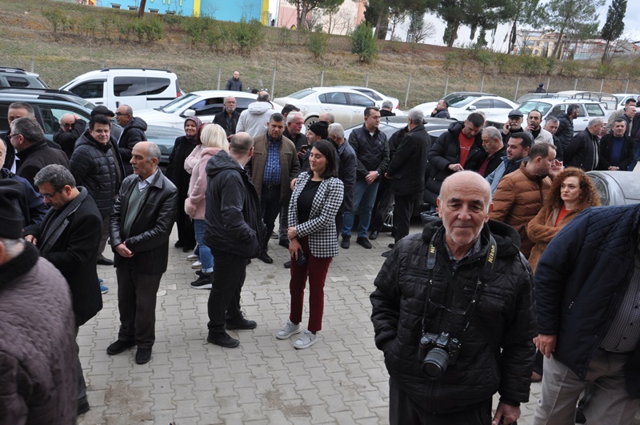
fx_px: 586
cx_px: 320
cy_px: 212
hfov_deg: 57.3
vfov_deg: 39.9
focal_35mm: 33
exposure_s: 1/100
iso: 640
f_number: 10
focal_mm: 22
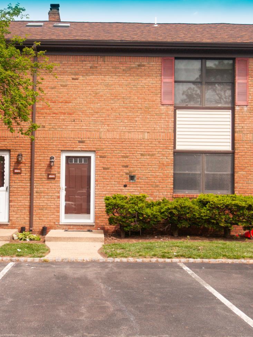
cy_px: 167
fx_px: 516
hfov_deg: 27.4
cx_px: 93
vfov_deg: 36.2
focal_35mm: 53
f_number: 8
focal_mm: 24
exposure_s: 1/250
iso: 500
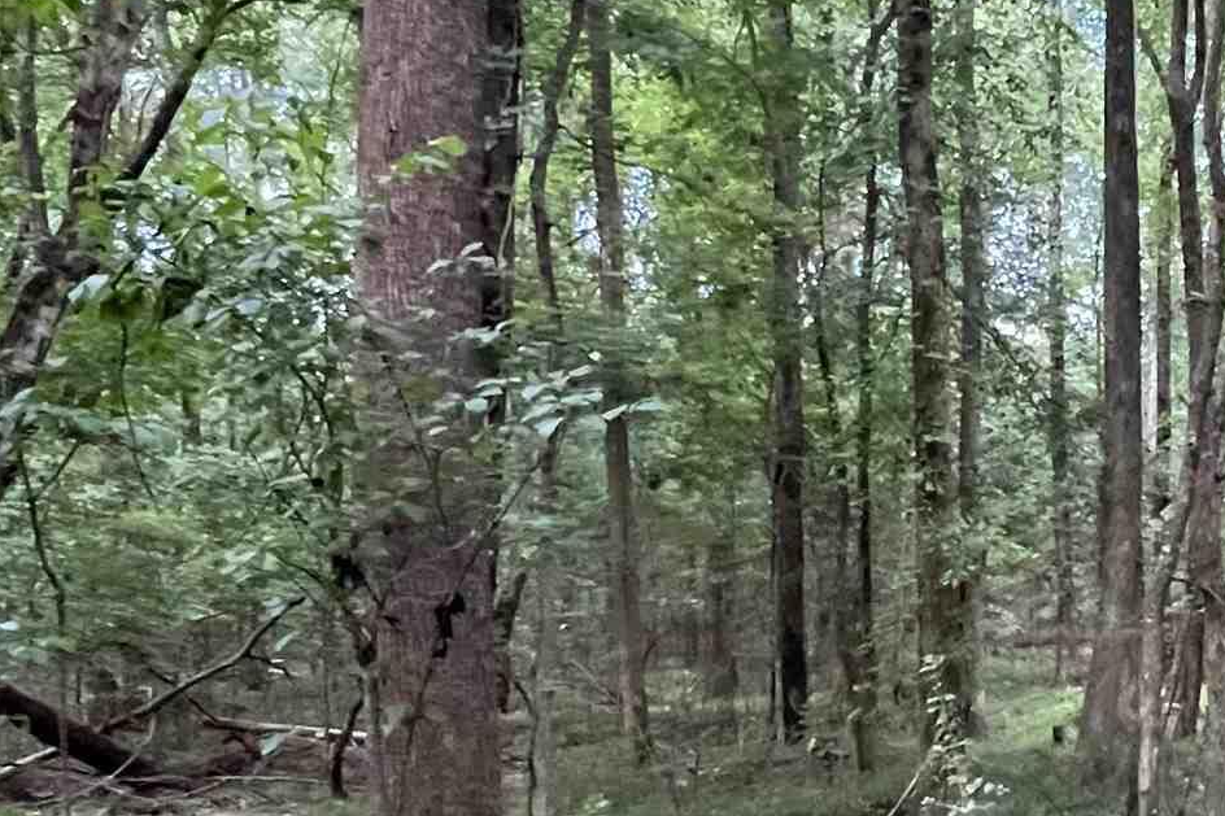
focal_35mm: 44
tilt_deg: -1.2
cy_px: 630
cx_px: 1013
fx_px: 1497
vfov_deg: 29.9
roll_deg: +1.3
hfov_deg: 42.1
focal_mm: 1.57
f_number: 1.8
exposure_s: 1/60
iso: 1000
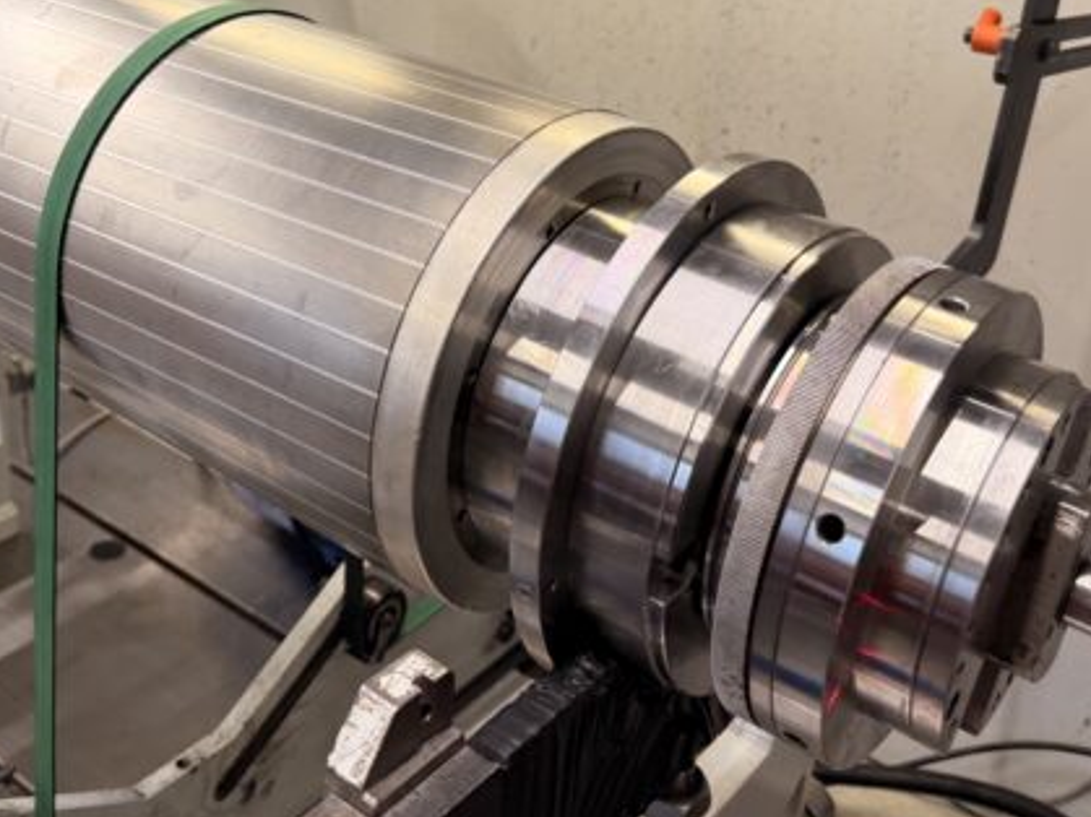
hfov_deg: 42.3
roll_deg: -3.5
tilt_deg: -20.9
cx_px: 346
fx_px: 1386
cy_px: 198
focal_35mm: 44
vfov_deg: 32.2
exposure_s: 1/100
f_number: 1.78
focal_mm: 6.76
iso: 100
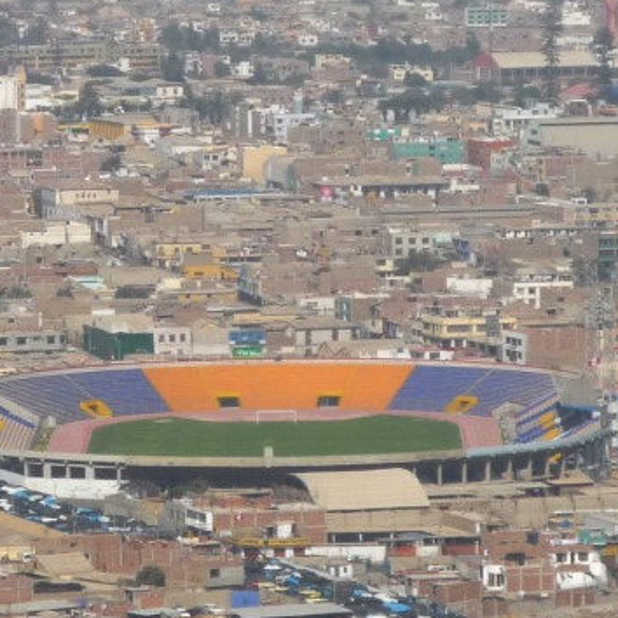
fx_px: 3030
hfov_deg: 11.6
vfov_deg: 11.6
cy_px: 314
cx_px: 225
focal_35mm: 150
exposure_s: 1/500
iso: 100
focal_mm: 16.5
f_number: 5.1
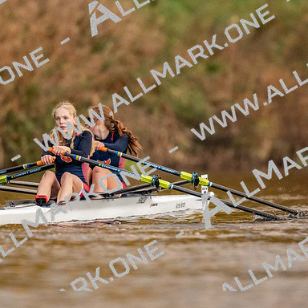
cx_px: 132
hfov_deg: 1.5
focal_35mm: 1155
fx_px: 11627
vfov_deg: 1.5
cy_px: 154
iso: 5600
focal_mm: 600
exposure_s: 1/2500
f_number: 4
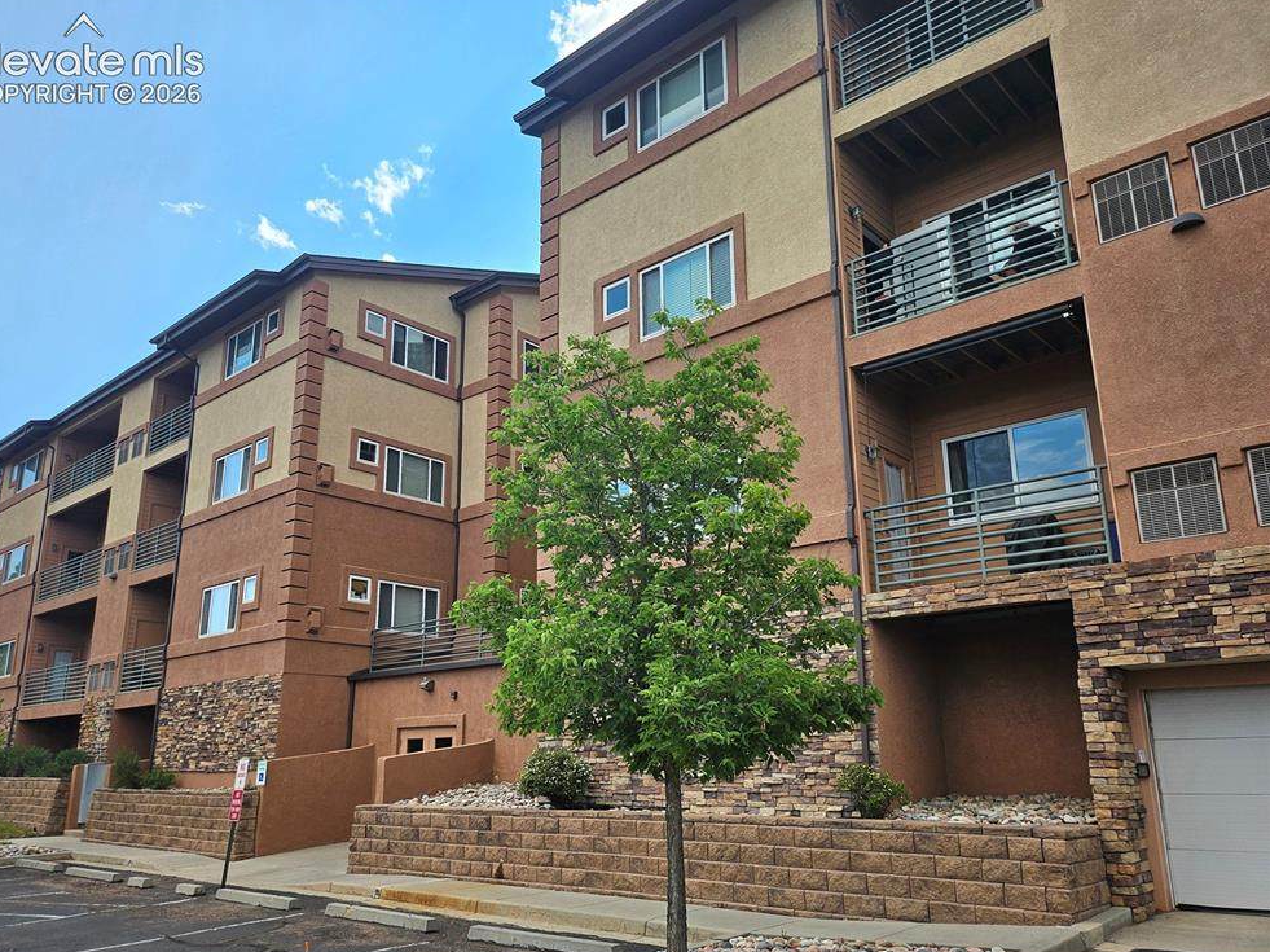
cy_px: 487
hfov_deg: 69.4
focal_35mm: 25
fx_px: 917
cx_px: 612
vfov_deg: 54.8
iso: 50
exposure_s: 1/2000
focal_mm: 5
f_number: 1.8
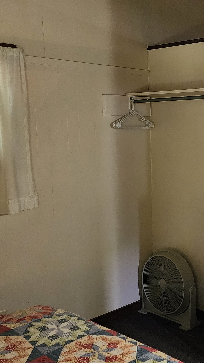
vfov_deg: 42.1
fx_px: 471
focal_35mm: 49
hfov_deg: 23.7
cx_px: 188
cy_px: 187
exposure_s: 1/120
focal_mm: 6.4
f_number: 1.8
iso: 640
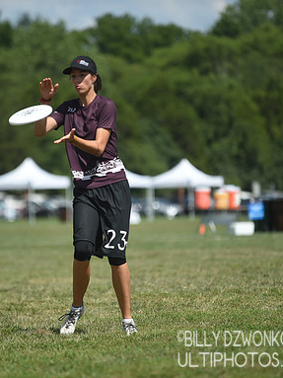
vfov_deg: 6.8
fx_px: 3174
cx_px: 114
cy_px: 189
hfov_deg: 5.1
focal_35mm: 291
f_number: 2.8
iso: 100
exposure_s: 1/2000
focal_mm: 200
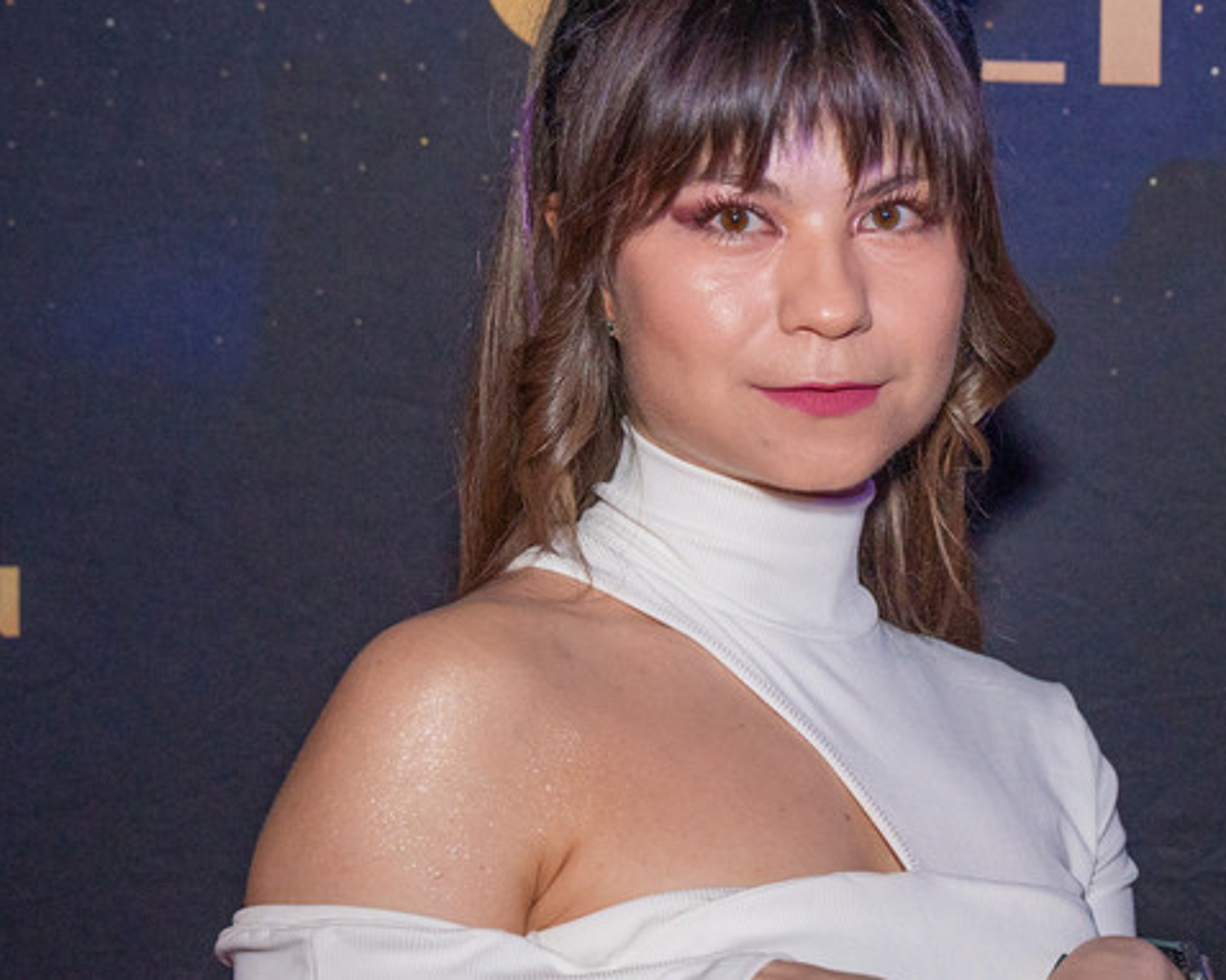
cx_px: 1322
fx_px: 4461
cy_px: 547
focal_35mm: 123
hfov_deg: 15.3
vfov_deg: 12.5
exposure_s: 1/160
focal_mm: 46.5
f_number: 3.5
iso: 1250
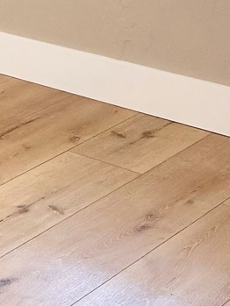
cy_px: -29
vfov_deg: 14.6
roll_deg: +0.4
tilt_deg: -15.3
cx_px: -198
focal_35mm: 132
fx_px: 1169
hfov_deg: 10.5
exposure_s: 1/60
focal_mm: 6.76
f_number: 1.78
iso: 250
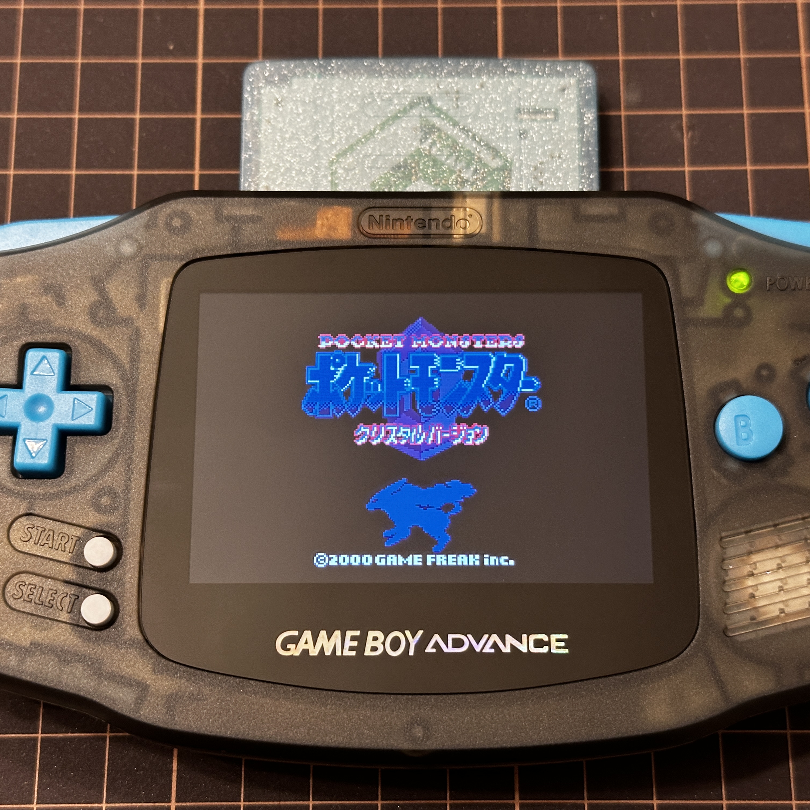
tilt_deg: -73.9
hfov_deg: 30.0
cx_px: 414
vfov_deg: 30.0
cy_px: 406
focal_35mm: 57
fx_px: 1509
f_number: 1.78
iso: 250
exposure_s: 1/40
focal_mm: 6.86
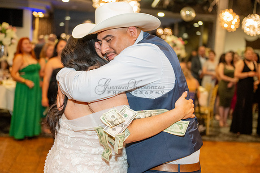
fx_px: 347
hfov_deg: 41.1
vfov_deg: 28.1
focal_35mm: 48
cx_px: 130
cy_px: 86
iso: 2500
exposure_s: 1/200
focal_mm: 48
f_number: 2.8
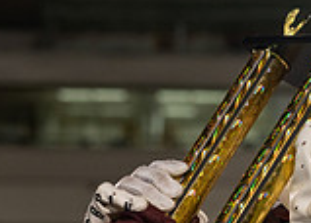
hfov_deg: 9.7
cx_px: 461
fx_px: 1786
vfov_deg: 7.1
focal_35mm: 202
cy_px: 253
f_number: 2.8
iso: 800
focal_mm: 50
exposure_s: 1/400
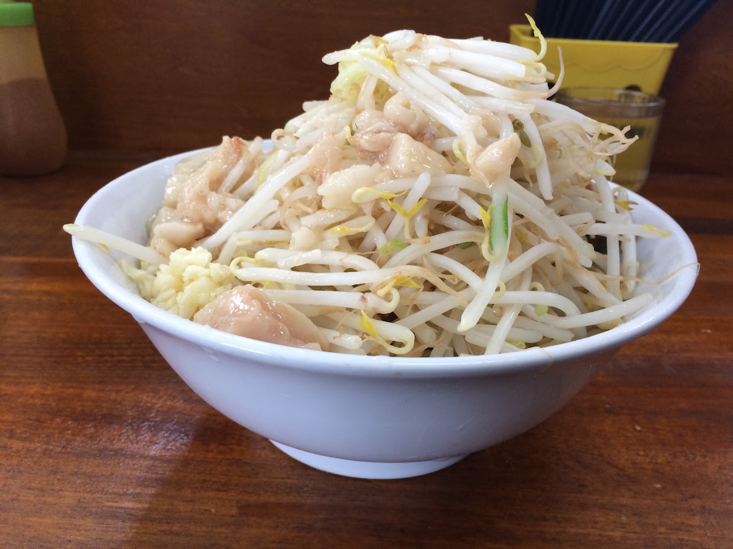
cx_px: 366
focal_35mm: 29
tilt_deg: -26.3
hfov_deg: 61.7
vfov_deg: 48.2
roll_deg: -2.1
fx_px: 614
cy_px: 274
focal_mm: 4.15
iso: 64
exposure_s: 1/33
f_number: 2.2
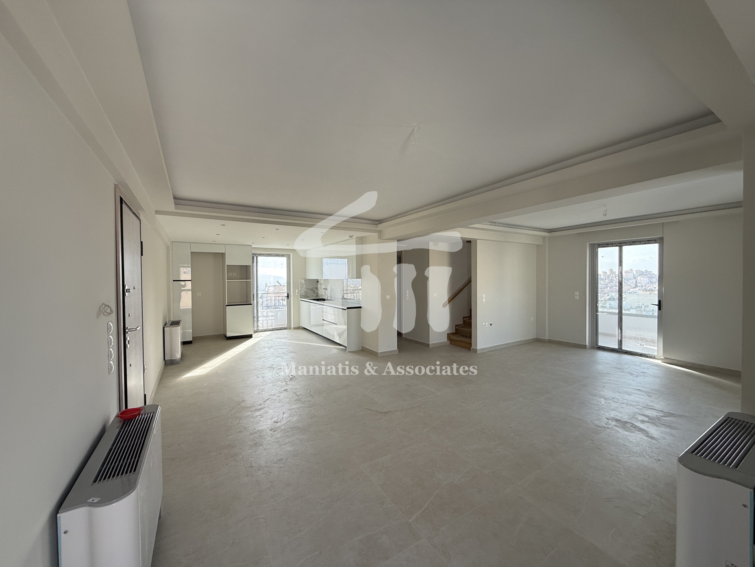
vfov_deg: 85.7
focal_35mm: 14
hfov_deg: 102.1
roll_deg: +1.0
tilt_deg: +0.4
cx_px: 378
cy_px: 284
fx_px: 305
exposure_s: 1/200
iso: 64
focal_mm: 2.22
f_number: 2.2
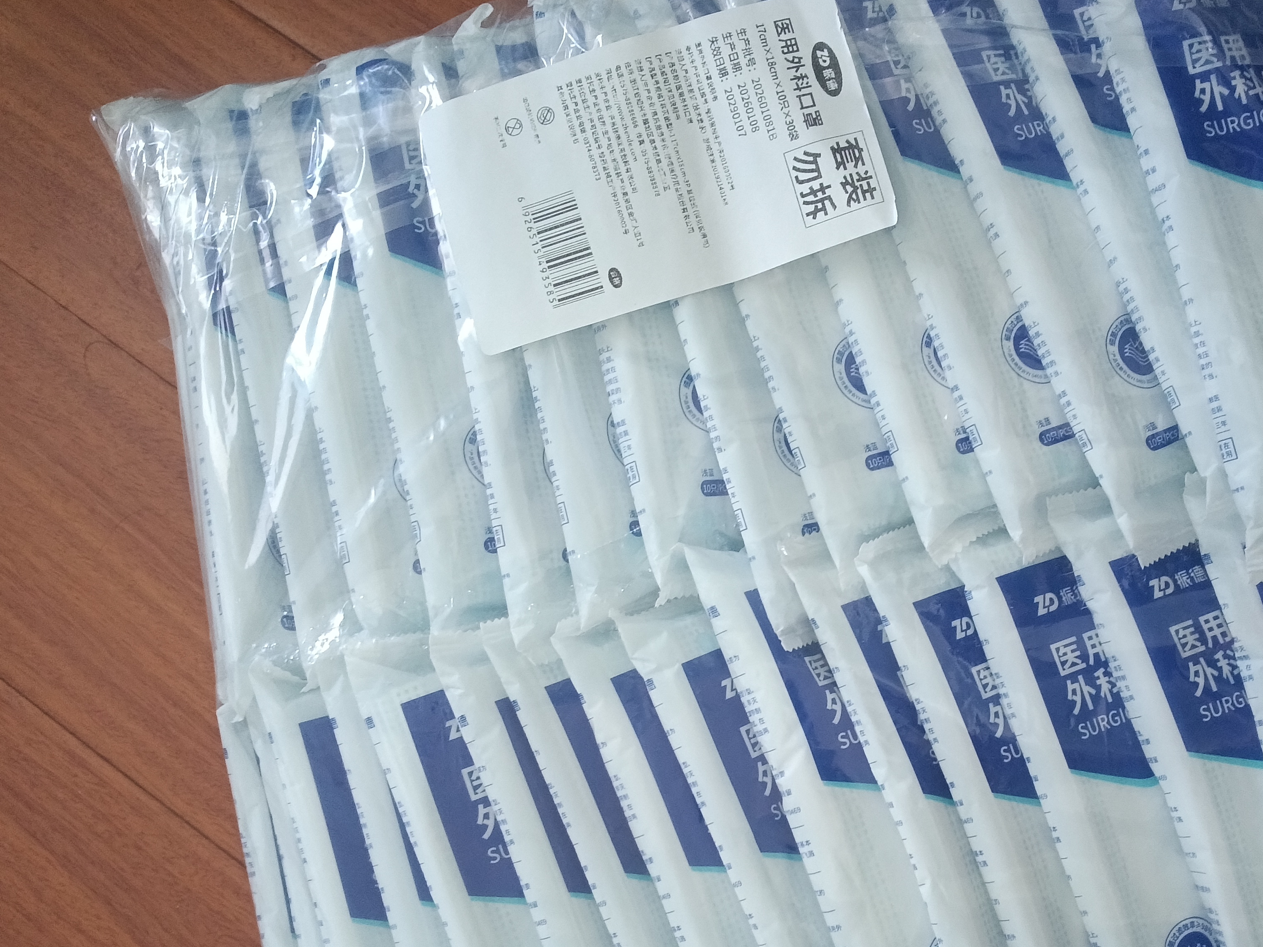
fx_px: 1350
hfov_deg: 49.4
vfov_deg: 38.5
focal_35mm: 37
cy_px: 581
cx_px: 831
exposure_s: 1/25
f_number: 1.8
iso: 536
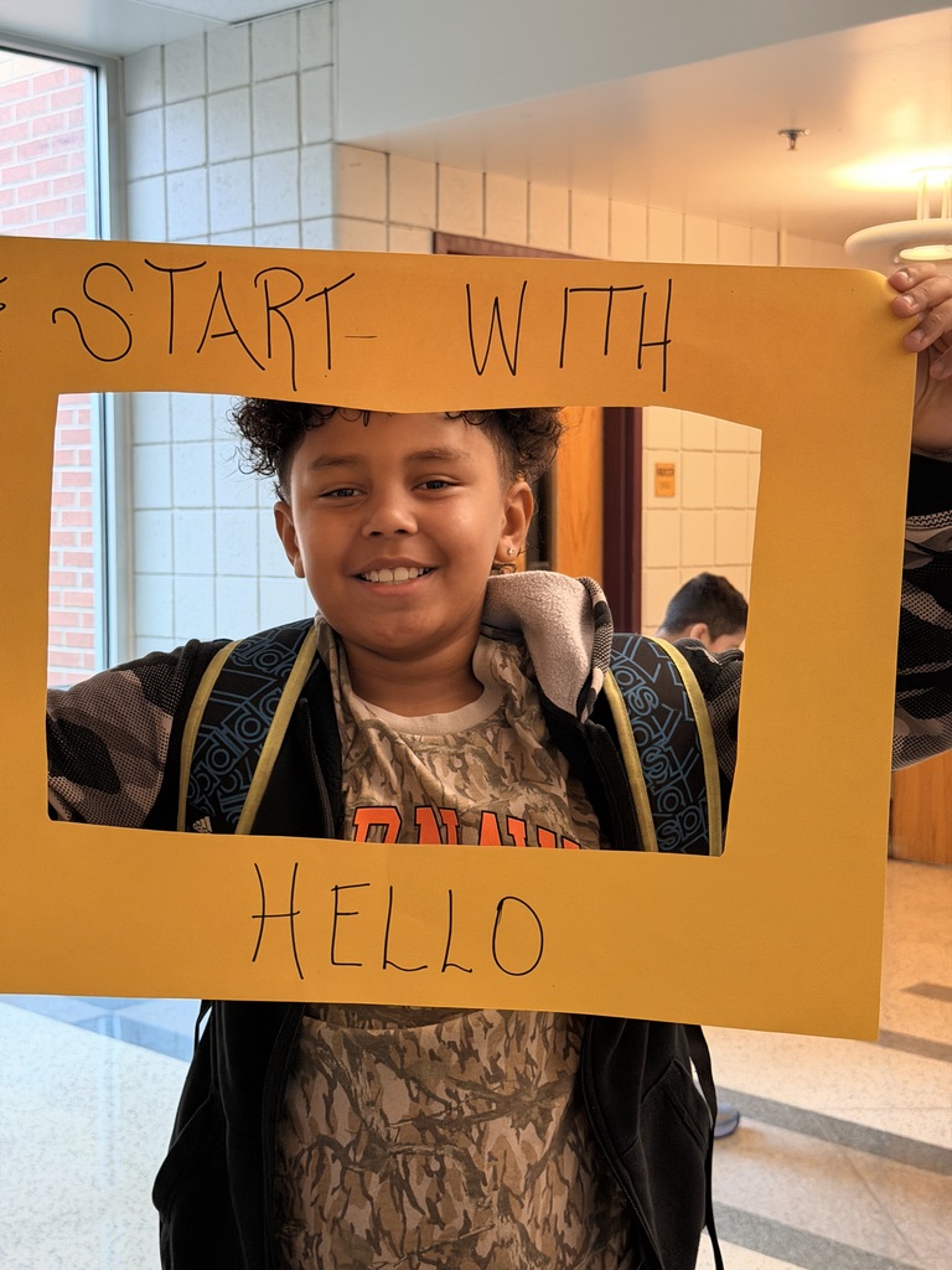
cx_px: 476
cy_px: 635
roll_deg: +0.8
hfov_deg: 30.3
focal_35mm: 48
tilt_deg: -3.8
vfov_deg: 39.7
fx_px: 1760
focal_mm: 6.76
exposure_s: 1/60
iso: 250
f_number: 1.78
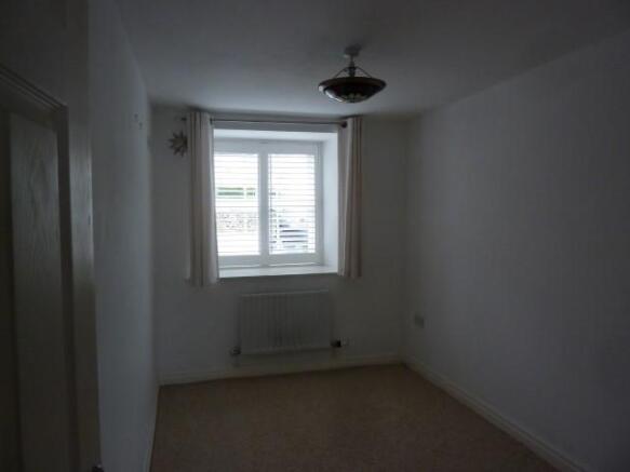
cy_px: 236
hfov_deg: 69.4
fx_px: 455
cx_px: 315
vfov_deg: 54.9
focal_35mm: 25
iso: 200
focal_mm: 4.1
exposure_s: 1/30
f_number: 3.3
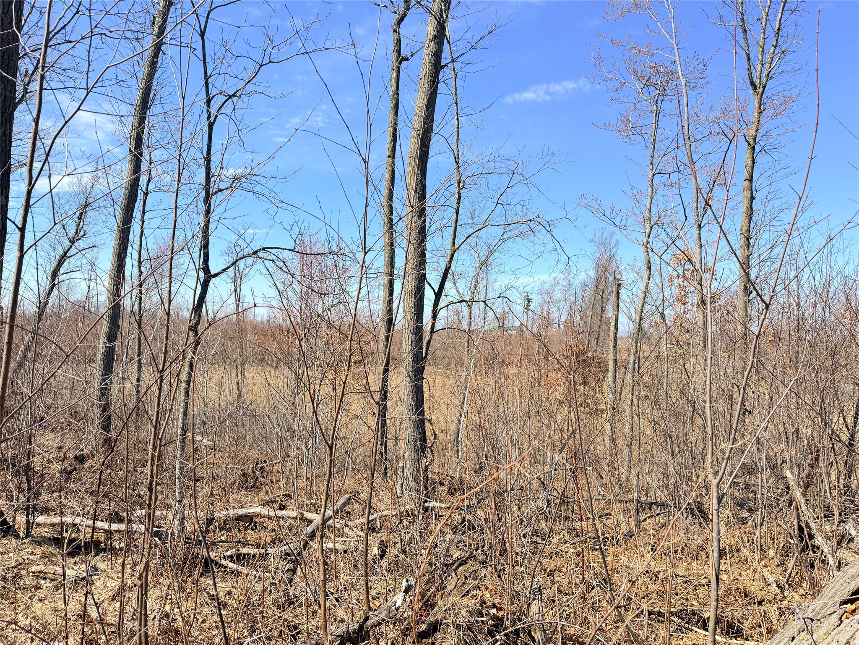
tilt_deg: +0.7
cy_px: 322
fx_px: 596
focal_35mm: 24
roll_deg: -1.0
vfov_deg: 56.8
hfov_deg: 71.6
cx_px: 430
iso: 100
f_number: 1.78
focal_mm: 6.76
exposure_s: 1/2907
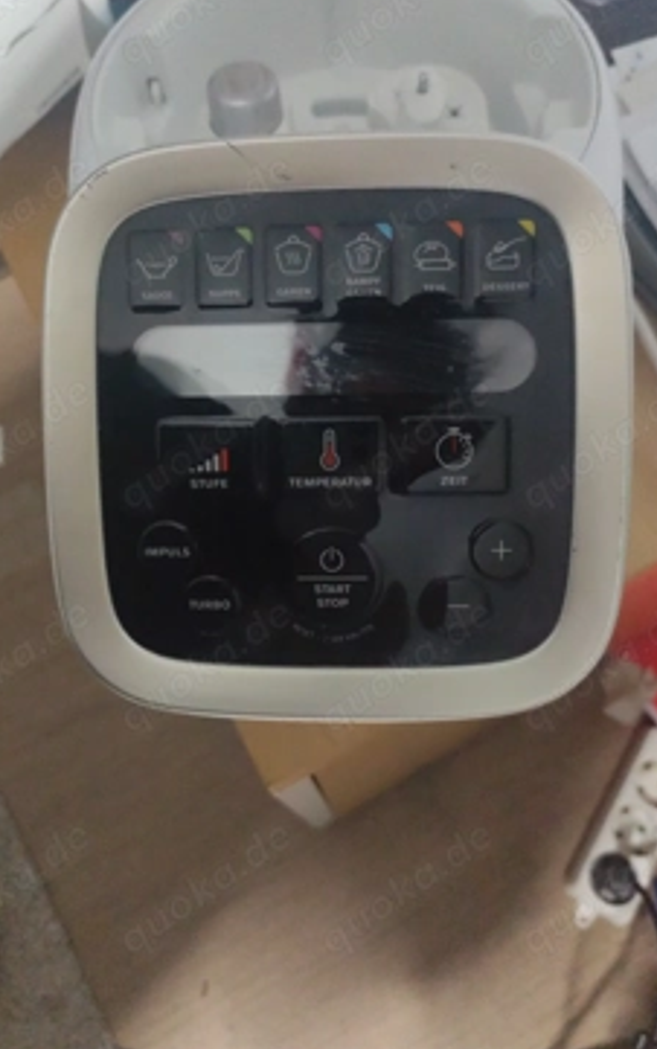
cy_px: 488
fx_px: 773
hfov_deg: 46.1
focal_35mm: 27
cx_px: 311
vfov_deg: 68.3
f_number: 1.65
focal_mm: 6.14
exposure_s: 1/100
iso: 5449
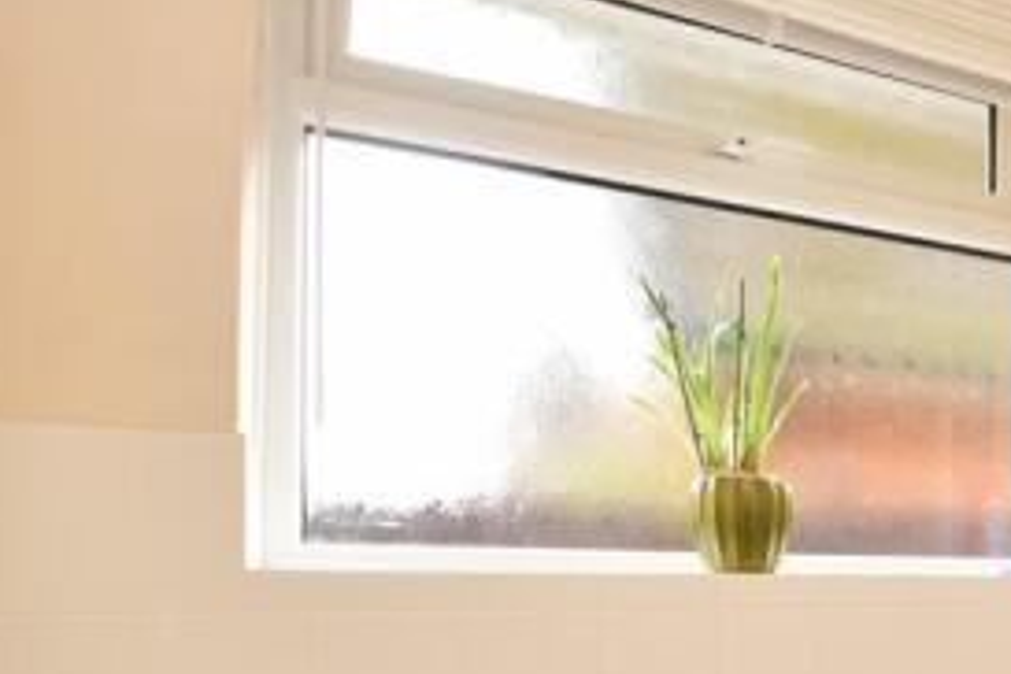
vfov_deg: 35.0
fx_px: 1011
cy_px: 591
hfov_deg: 43.3
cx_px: 1070
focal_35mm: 36
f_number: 5.6
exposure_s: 1/40
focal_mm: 10
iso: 400
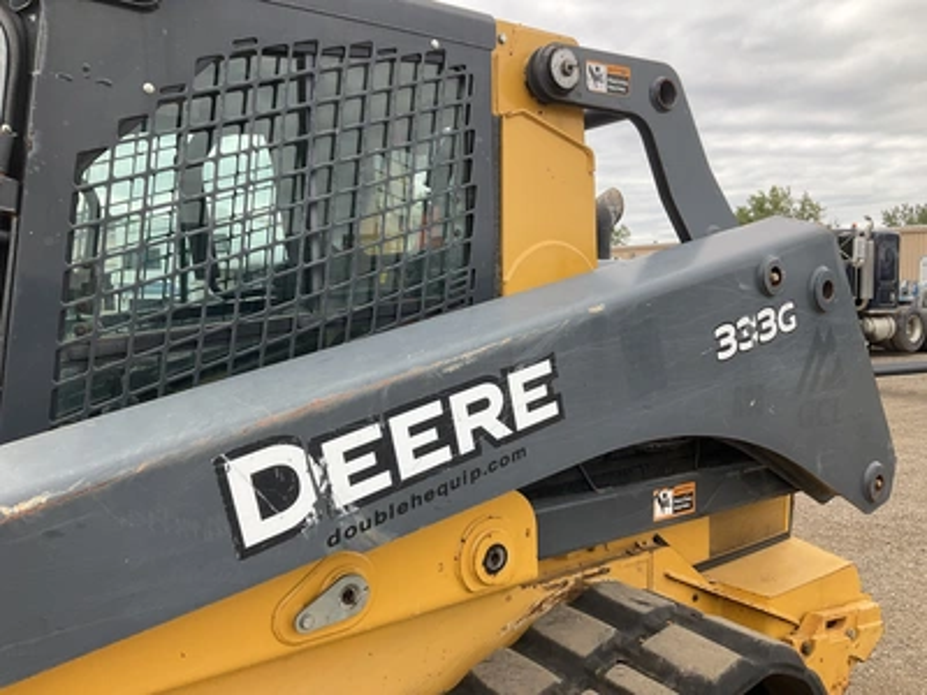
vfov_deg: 48.2
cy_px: 348
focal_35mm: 29
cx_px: 464
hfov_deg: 61.7
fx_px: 777
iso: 25
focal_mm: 3
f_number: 1.8
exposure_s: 1/335
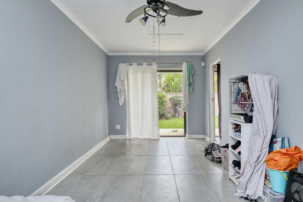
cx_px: 152
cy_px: 101
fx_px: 151
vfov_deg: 67.4
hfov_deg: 90.0
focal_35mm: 18
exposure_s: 1/30
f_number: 8
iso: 320
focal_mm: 12
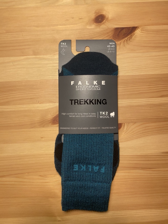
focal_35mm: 26
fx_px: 168
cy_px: 112
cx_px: 84
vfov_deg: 67.3
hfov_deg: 53.1
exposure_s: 1/60
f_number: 1.8
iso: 200
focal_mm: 4.25
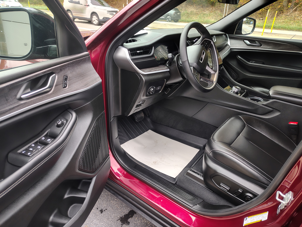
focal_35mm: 24
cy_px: 114
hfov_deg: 71.6
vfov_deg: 56.8
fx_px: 209
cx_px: 151
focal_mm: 5.56
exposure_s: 1/110
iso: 400
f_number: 1.8
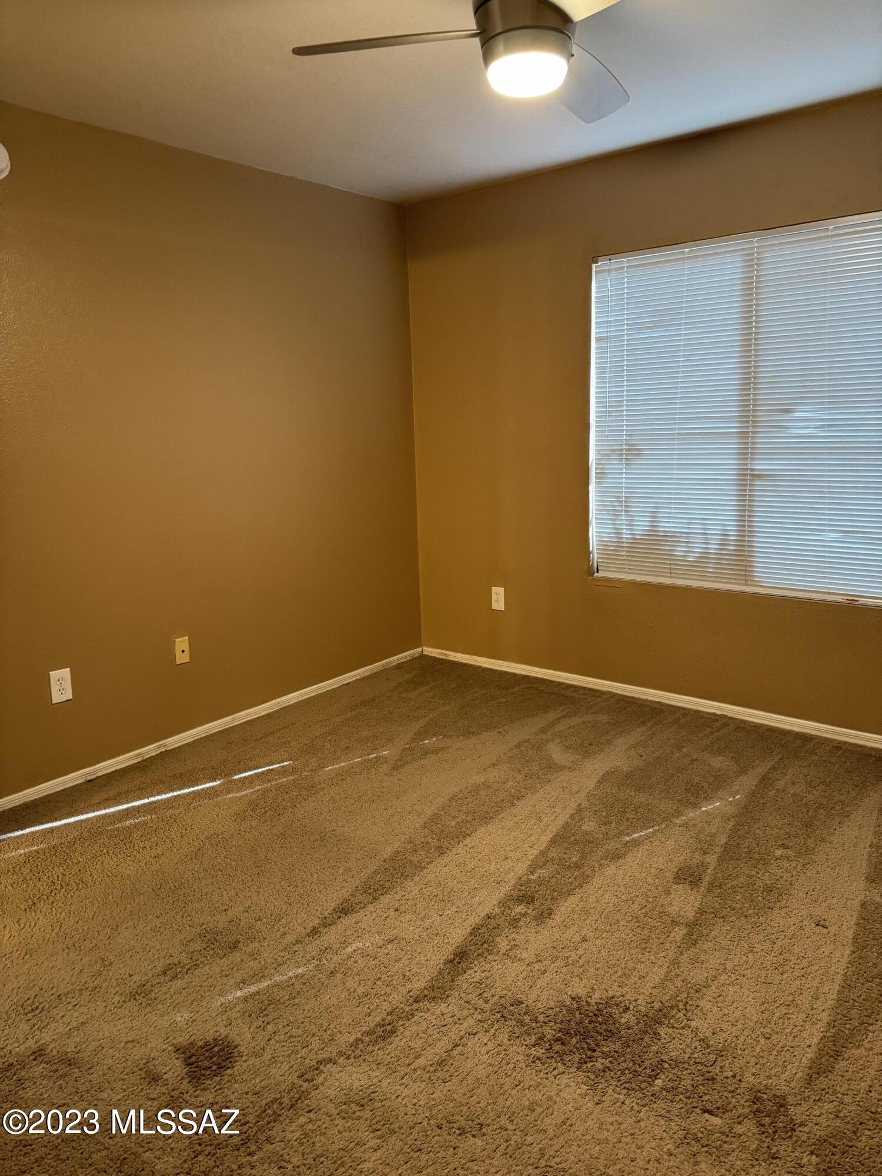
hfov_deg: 56.8
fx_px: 815
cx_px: 441
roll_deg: +1.5
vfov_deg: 71.6
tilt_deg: -11.8
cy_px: 588
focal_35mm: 24
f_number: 1.78
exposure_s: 1/60
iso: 500
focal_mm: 6.86
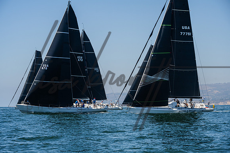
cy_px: 76
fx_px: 678
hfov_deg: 19.3
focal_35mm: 106
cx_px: 115
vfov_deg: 12.9
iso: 500
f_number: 8
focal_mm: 105
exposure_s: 1/2500
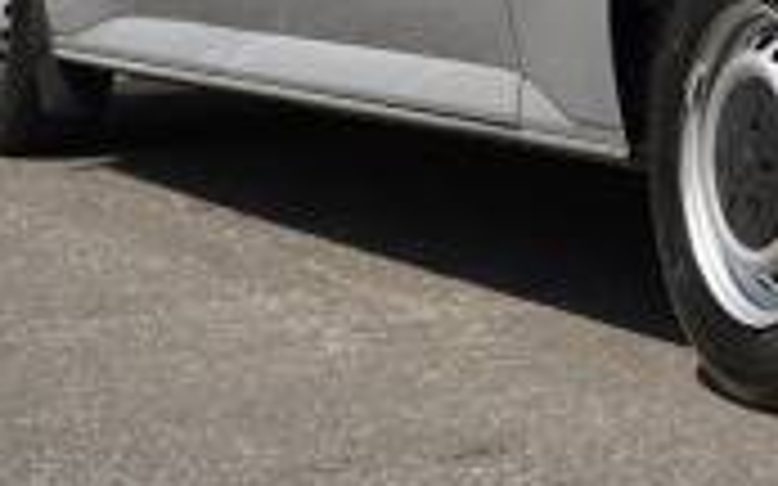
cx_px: 1142
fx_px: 3892
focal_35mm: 184
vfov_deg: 7.0
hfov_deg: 11.0
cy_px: -387
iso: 100
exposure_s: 1/320
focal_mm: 48.7
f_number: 4.5
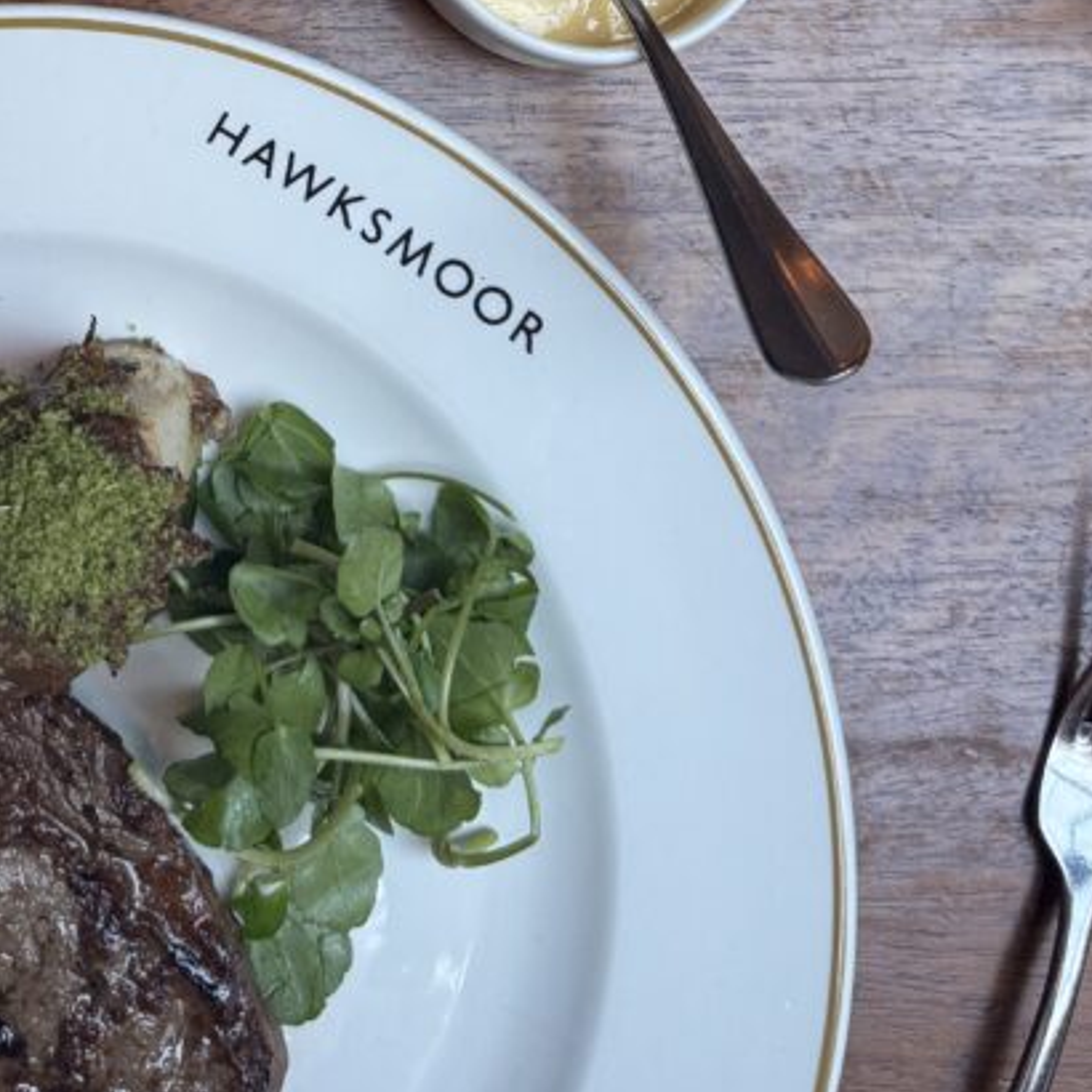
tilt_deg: -80.1
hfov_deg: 31.7
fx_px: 1892
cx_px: 296
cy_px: -178
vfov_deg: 28.5
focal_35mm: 53
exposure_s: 1/60
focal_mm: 6.76
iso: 250
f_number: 1.78
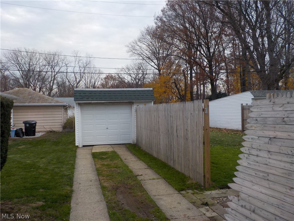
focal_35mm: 30
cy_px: 110
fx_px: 255
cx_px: 147
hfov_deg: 60.0
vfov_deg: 46.8
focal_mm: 4.1
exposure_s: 1/80
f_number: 3.3
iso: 125
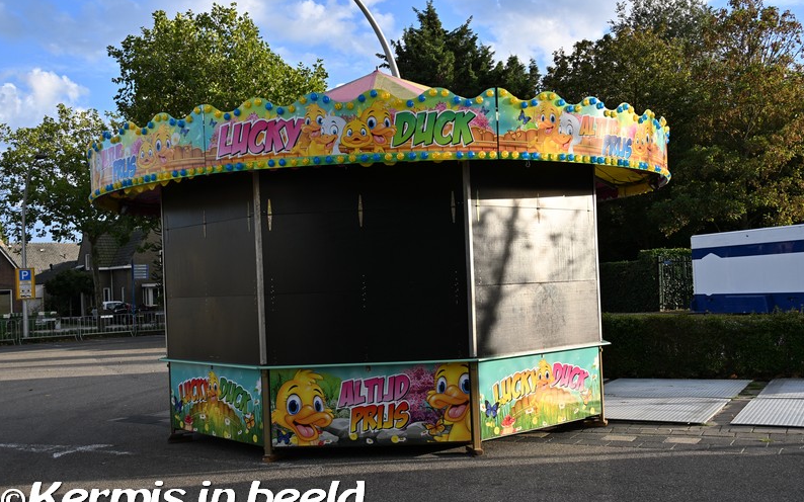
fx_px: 844
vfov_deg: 33.1
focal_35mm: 39
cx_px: 400
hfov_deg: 50.9
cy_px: 259
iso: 100
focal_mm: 25
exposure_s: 1/250
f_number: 5.6
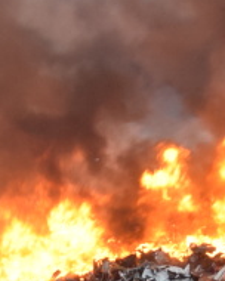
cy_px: 368
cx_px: -36
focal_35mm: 213
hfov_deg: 7.2
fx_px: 1773
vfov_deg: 8.9
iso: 450
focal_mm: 18
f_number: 4
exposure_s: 1/60
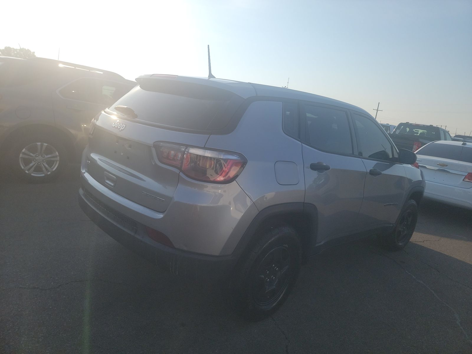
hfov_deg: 71.6
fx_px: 327
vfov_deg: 56.8
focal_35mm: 24
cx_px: 236
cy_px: 177
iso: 50
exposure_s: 1/1108
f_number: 1.8
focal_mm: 6.7
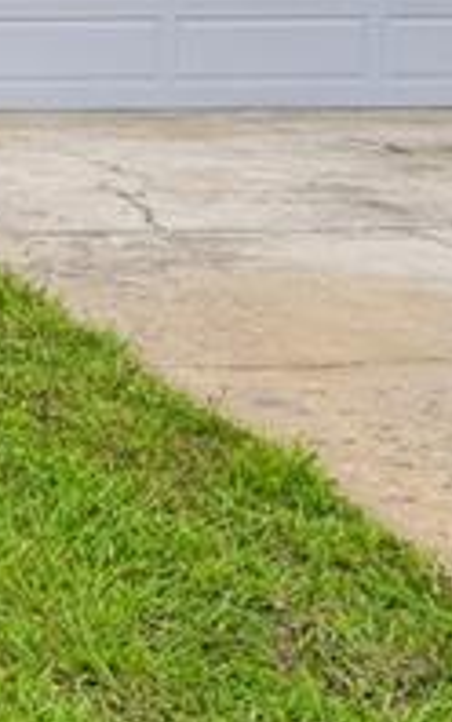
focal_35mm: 95
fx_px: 1870
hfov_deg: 11.1
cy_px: -58
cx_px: -700
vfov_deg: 20.9
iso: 100
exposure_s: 1/125
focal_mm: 12
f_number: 8
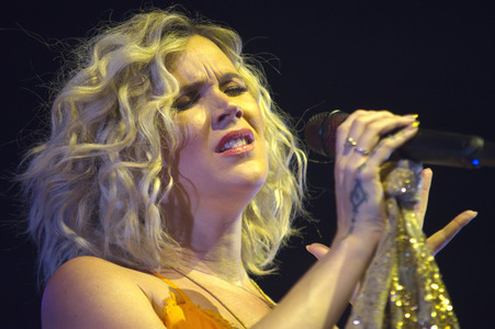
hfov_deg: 10.3
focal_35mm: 200
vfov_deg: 6.9
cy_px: 164
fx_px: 2748
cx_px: 248
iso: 1600
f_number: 2.8
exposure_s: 1/160
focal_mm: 200
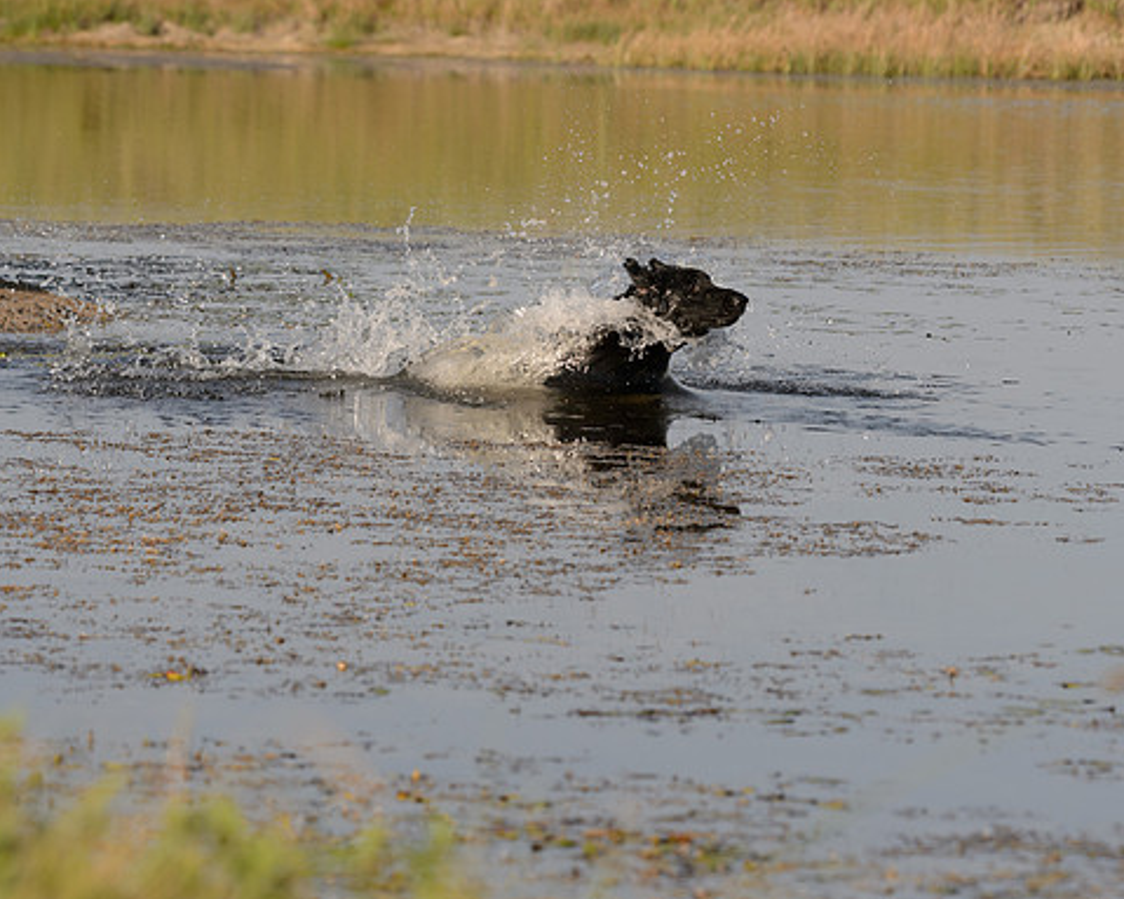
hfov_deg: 8.5
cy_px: 448
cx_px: 603
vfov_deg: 6.8
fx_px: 7550
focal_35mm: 227
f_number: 8
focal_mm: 200
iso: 640
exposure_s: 1/1600
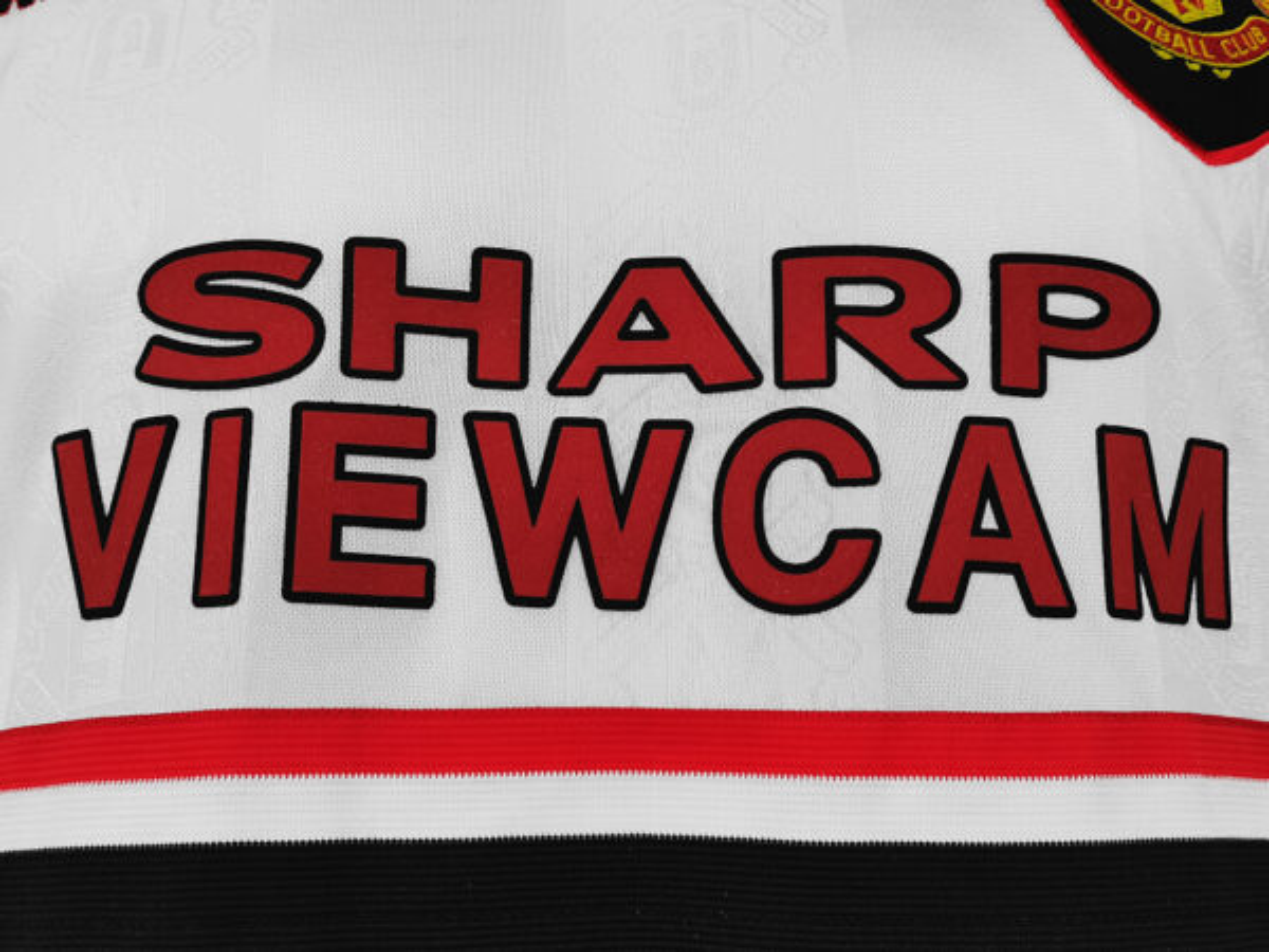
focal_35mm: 40
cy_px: 476
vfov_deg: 36.0
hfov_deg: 46.8
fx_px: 1466
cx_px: 634
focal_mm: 5.58
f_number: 1.8
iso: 100
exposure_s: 1/100
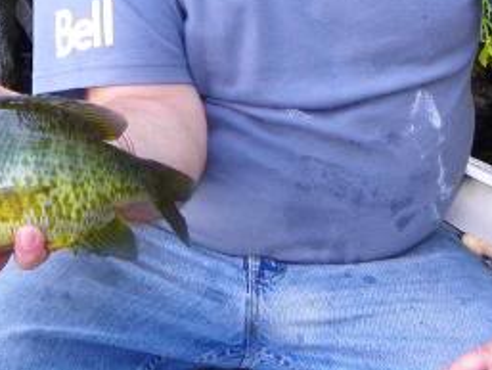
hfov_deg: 24.0
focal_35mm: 81
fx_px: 1152
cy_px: 41
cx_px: 176
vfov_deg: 18.0
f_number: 2.8
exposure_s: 1/125
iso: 100
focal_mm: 4.6
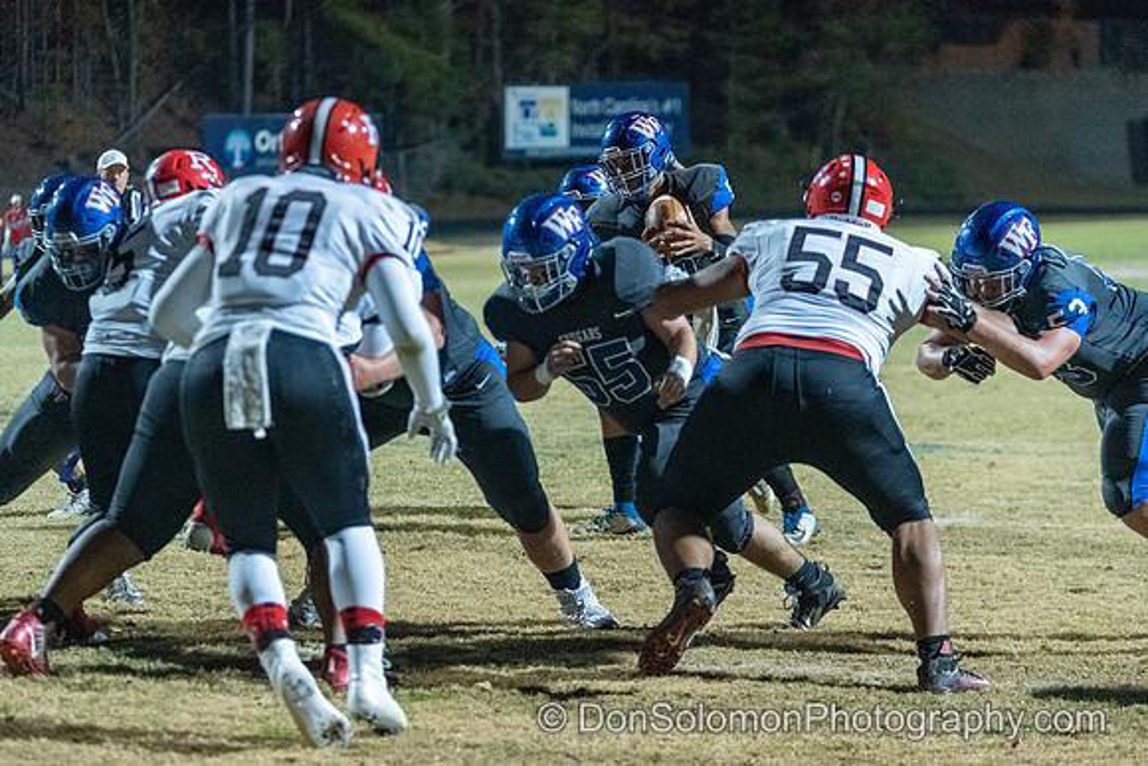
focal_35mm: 125
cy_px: 404
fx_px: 3971
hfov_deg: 16.4
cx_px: 594
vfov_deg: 11.0
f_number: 2.8
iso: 10000
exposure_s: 1/800
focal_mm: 109
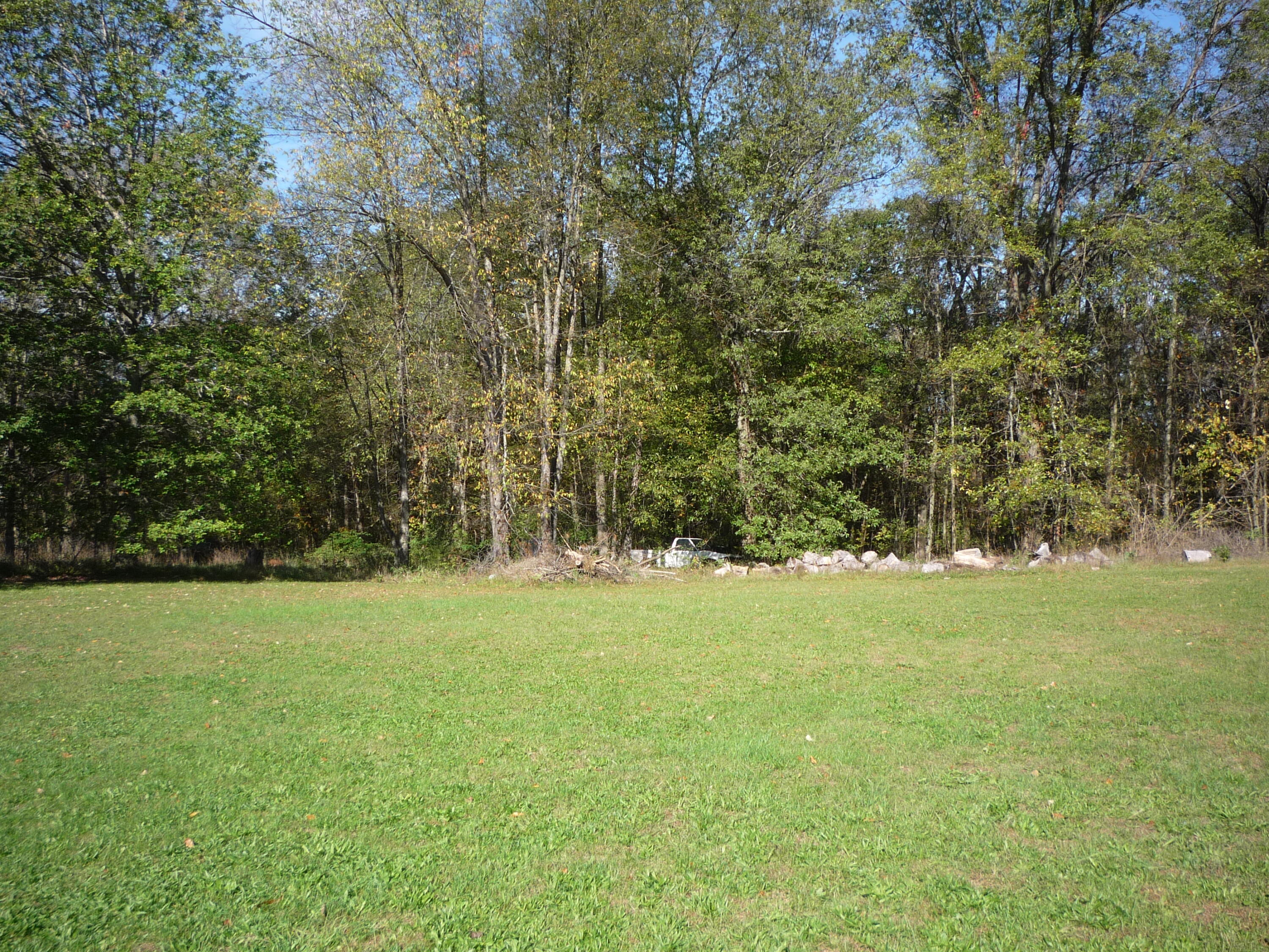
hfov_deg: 56.8
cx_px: 634
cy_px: 476
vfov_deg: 44.2
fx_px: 1173
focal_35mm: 32
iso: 100
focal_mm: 5.2
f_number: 4
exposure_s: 1/320
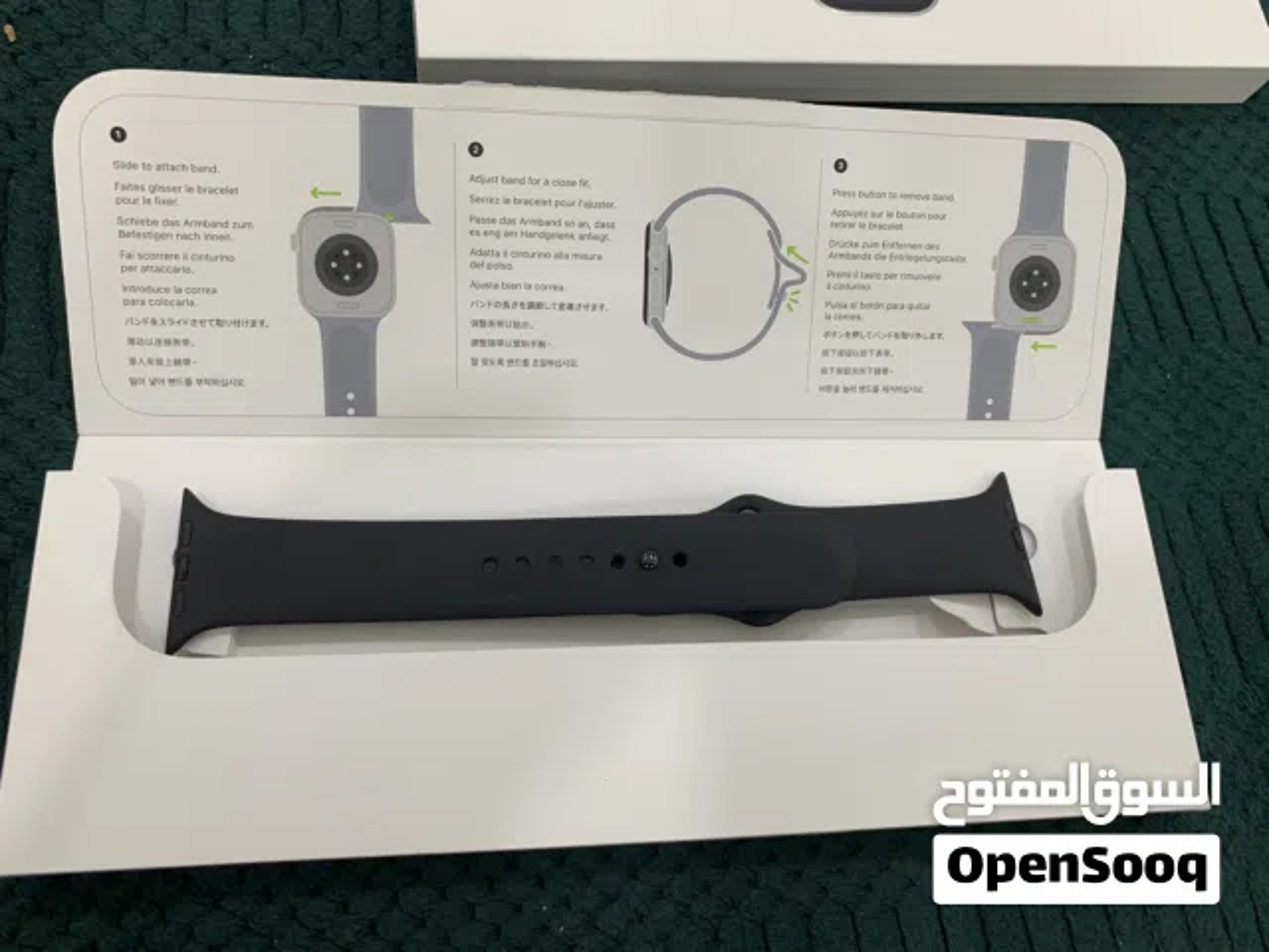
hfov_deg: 67.3
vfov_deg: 53.1
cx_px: 634
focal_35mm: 26
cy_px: 476
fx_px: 953
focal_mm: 4.25
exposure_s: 1/121
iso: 80
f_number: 1.8
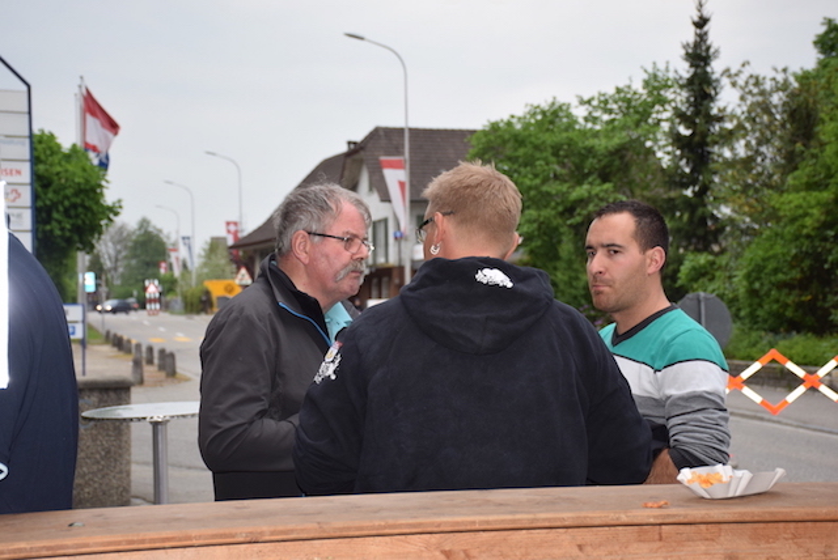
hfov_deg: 31.9
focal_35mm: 63
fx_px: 1468
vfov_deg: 21.6
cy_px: 280
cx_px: 419
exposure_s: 1/125
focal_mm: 42
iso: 160
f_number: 5.6
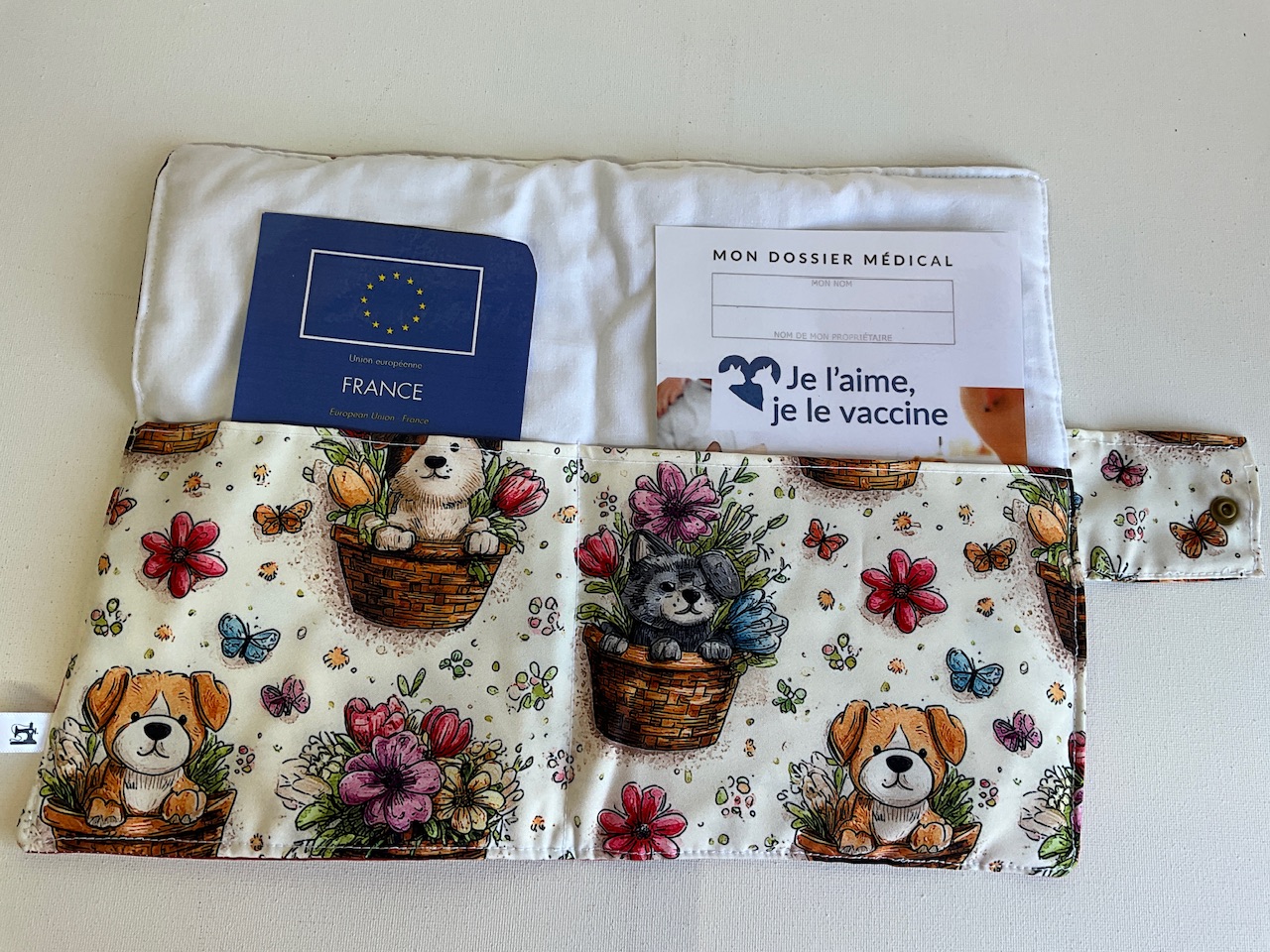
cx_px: 635
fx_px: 1064
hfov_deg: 61.7
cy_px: 476
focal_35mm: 29
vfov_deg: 48.2
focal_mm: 3
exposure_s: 1/122
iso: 25
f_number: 1.8
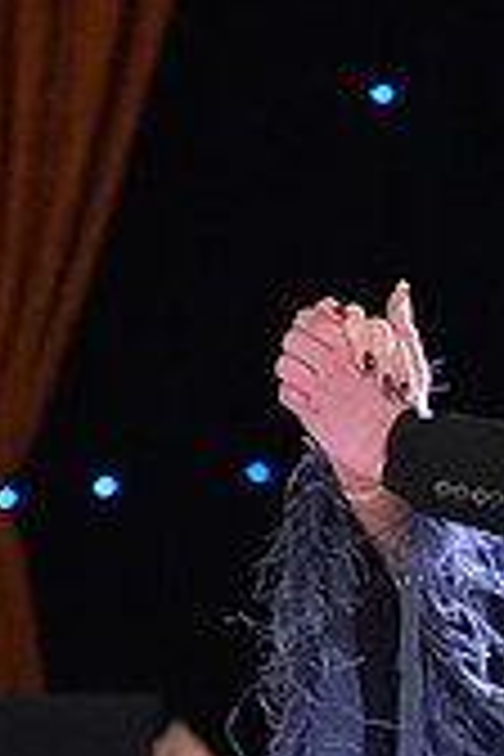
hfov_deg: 2.3
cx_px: 848
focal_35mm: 599
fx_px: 12578
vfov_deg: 3.4
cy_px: 1296
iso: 8000
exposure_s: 1/400
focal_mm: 174
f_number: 4.5
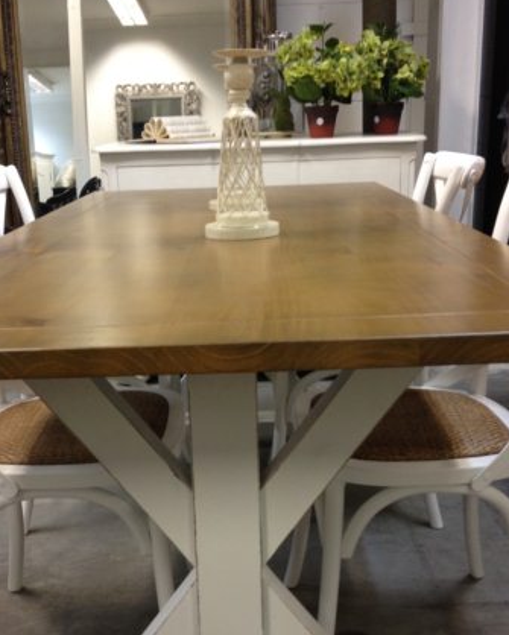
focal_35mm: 49
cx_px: 243
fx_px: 922
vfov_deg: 37.8
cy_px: 387
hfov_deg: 30.9
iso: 125
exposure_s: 1/20
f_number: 2.4
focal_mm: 4.28
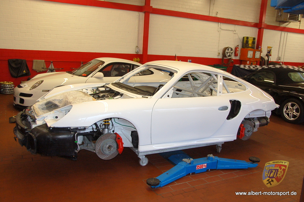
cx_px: 152
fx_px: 253
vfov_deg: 43.5
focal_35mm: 30
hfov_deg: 62.0
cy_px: 101
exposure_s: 1/60
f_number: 3.8
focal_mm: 20
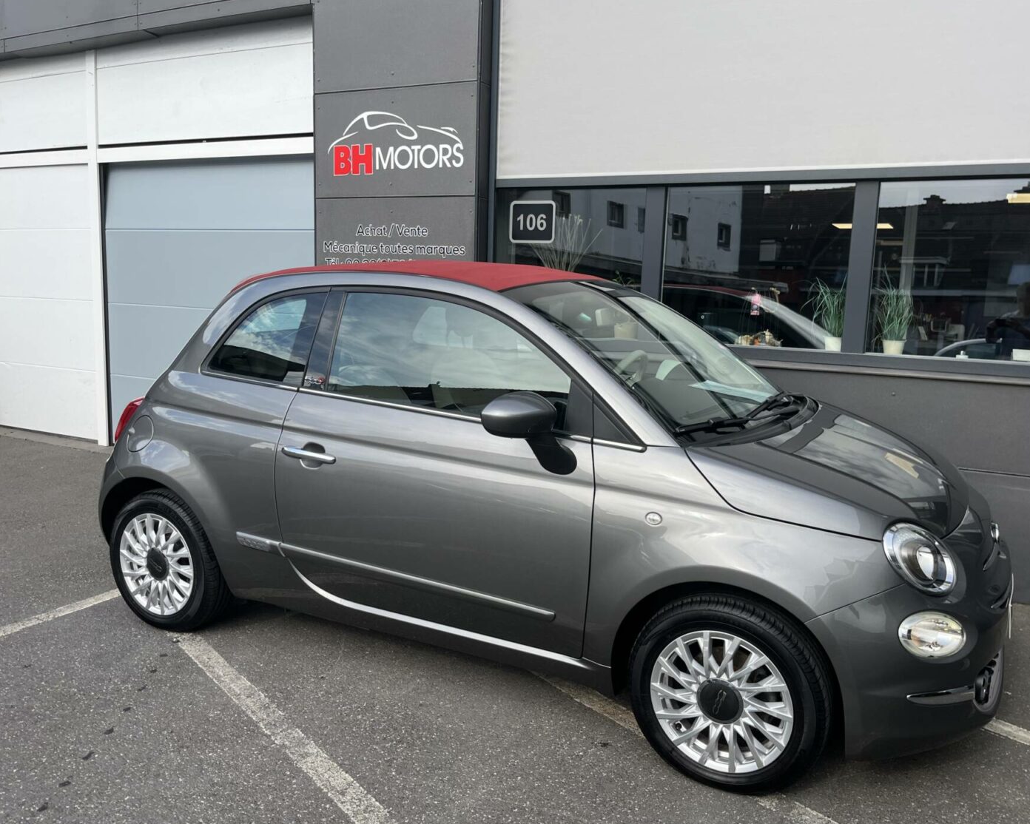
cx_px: 568
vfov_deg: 51.5
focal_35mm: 28
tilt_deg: -8.5
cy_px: 408
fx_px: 854
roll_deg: -0.5
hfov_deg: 62.1
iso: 50
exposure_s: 1/951
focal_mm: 5.1
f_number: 1.6
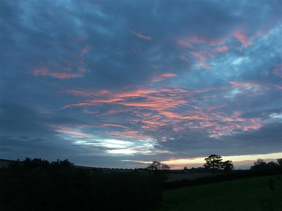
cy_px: 106
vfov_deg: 49.7
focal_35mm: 28
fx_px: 228
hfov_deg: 63.4
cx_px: 141
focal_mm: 7.21
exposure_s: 1/40
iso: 100
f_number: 2.8
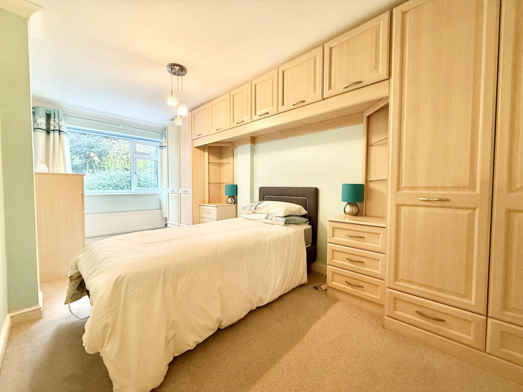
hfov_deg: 102.1
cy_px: 196
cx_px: 262
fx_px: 212
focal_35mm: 14
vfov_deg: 85.7
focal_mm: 2.22
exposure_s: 1/50
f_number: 2.2
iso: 320
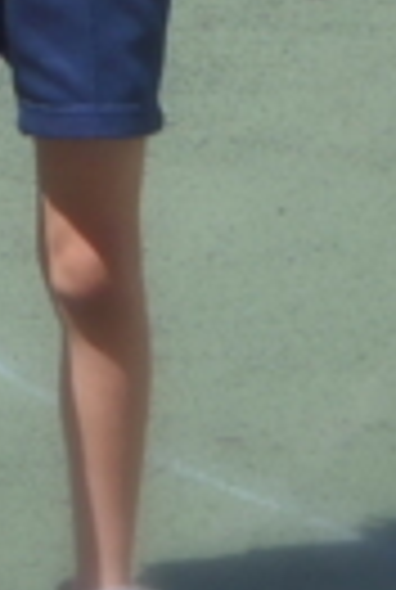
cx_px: -9
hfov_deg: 3.2
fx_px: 7090
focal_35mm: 432
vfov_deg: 4.7
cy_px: -234
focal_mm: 16.25
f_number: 4.7
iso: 125
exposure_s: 1/500
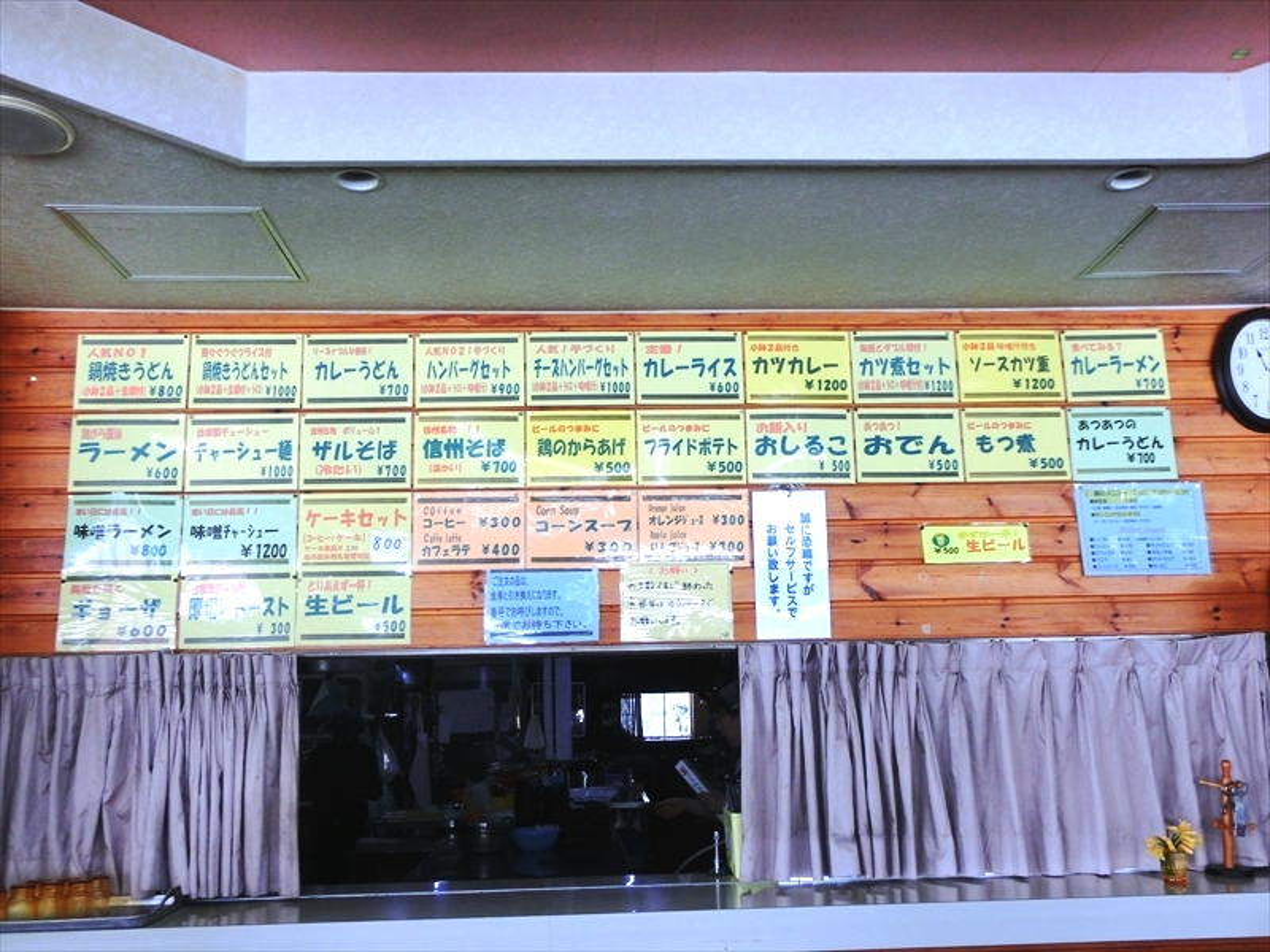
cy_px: 476
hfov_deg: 55.4
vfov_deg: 42.9
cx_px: 635
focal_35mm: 33
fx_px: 1211
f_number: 3.7
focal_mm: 5.93
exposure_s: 1/125
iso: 125
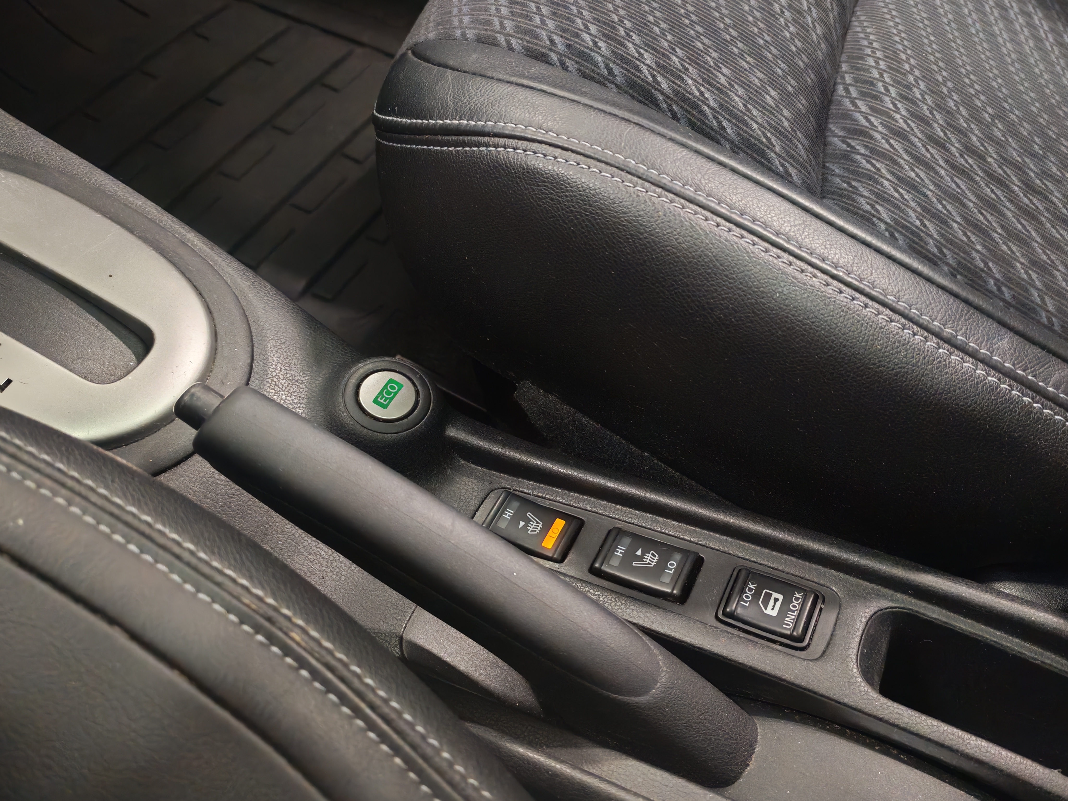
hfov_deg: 58.4
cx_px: 534
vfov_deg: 45.4
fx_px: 956
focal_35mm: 31
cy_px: 400
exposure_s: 1/50
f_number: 1.9
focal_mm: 6.12
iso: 2500
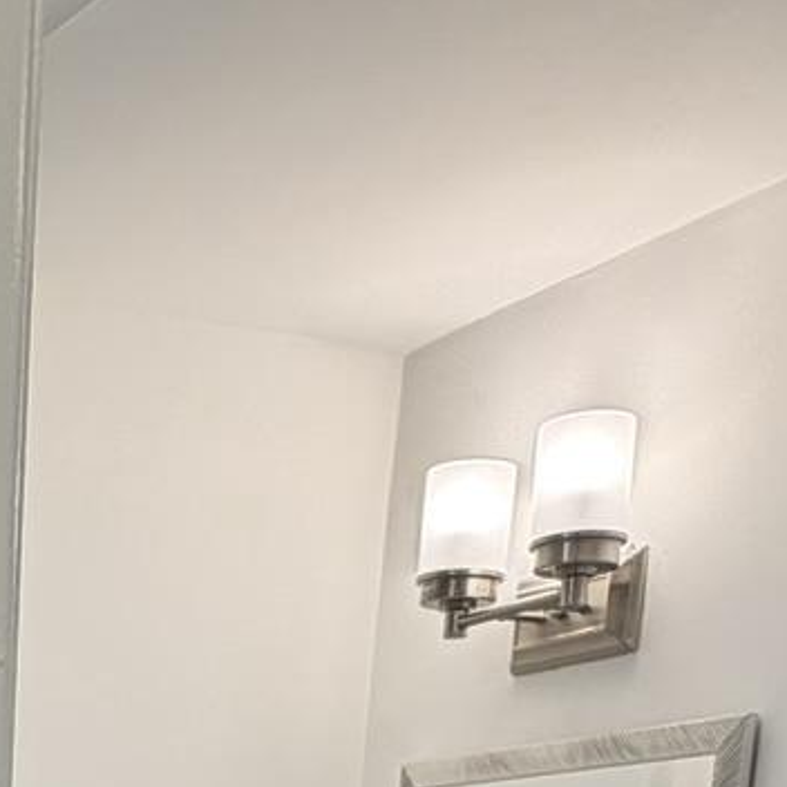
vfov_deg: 19.4
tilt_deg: -9.9
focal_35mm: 72
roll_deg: +0.3
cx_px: -244
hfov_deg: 21.6
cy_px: 1317
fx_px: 1852
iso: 125
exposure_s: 1/120
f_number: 2.2
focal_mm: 2.22
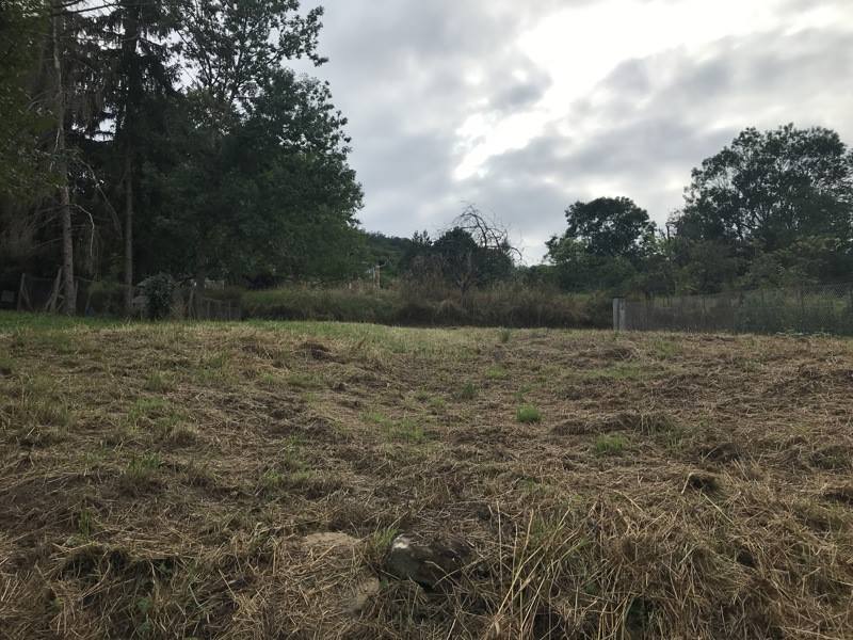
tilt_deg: +9.9
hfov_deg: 63.4
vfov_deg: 49.7
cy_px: 320
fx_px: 690
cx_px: 426
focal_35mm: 28
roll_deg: +0.2
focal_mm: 3.99
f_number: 1.8
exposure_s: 1/1880
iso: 20
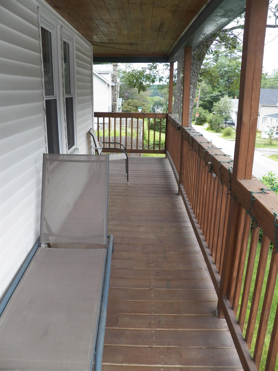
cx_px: 139
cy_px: 186
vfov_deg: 63.4
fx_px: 300
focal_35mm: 28
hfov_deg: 49.7
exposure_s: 1/160
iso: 125
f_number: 4
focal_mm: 4.9
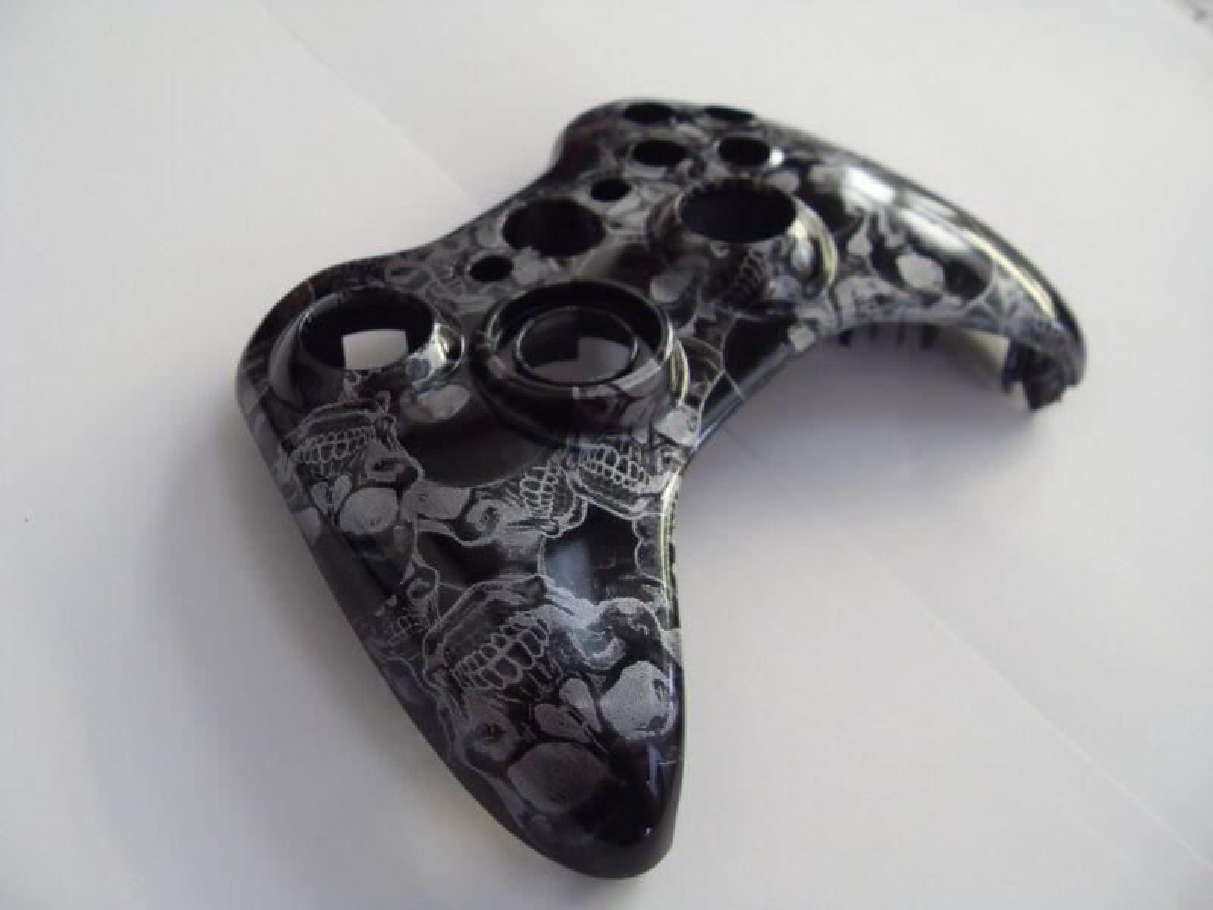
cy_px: 455
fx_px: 1226
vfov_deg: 40.7
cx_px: 606
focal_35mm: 35
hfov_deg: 52.6
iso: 200
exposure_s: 1/45
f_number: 2.8
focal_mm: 6.3
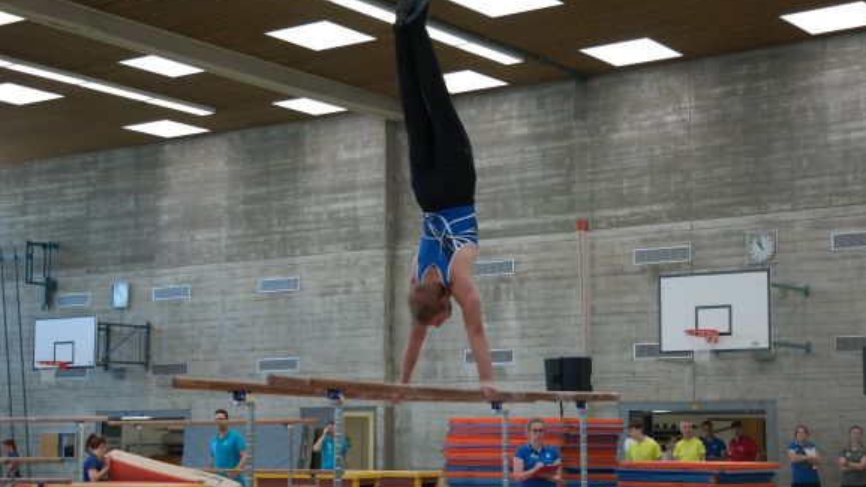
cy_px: 273
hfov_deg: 32.4
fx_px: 1492
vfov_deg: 18.5
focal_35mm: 65
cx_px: 455
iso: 200
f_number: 4.5
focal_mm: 37
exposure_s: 1/60
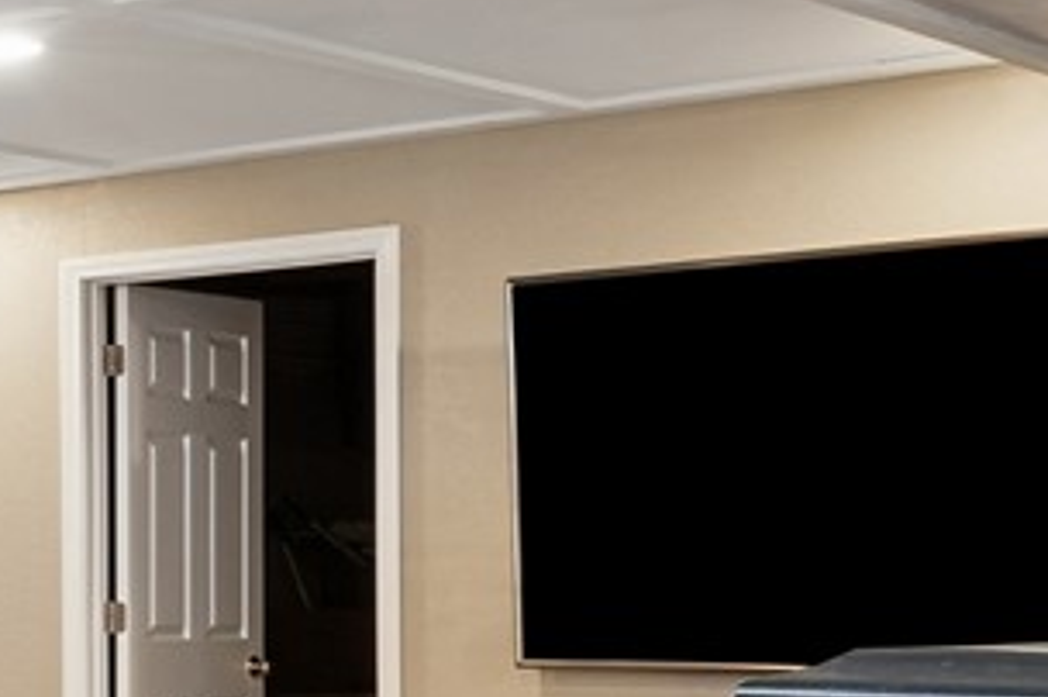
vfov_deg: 14.2
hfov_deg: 16.0
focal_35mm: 95
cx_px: -1126
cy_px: 626
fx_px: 2763
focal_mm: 17
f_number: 9
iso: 400
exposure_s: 1/2
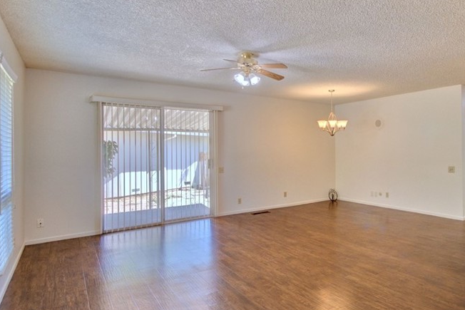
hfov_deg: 76.0
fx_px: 284
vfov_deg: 57.1
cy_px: 174
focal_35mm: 22
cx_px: 311
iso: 200
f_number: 8
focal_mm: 7
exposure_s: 1/15
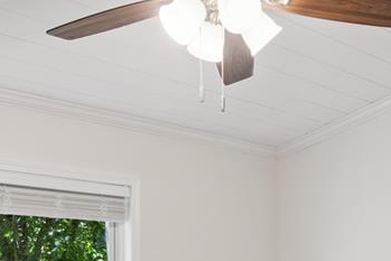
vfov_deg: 28.0
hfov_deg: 44.3
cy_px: 283
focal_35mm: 44
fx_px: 478
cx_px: 232
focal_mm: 10
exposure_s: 1/30
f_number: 8
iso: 400
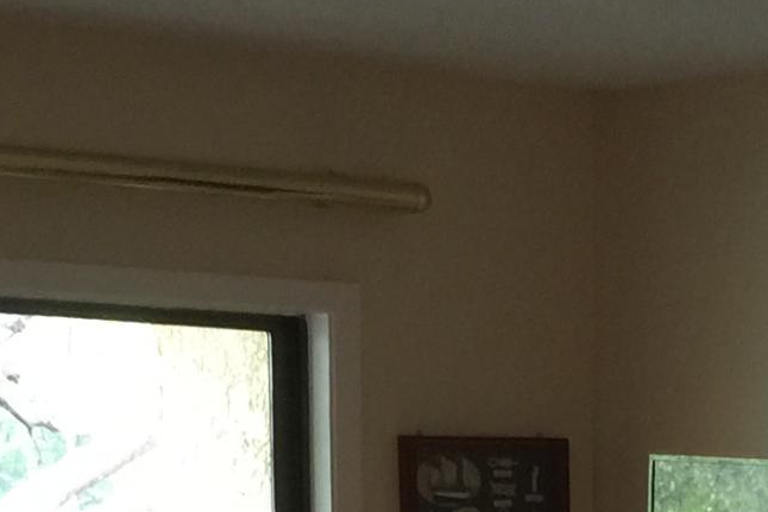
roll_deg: -2.4
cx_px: 928
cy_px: 1237
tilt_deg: -12.6
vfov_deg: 8.9
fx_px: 2987
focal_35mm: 140
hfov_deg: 14.2
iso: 40
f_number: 2.2
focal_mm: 4.15
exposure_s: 1/30
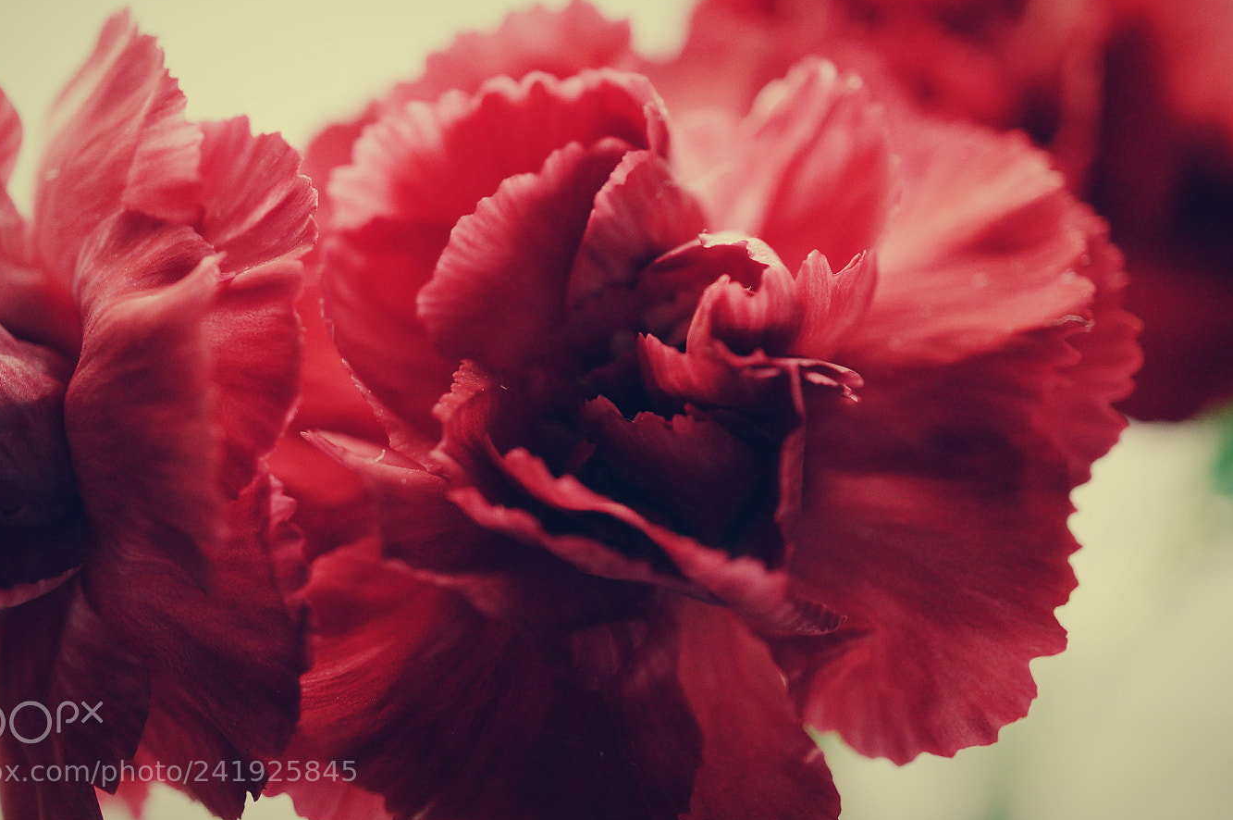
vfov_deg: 25.0
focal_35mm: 54
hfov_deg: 36.9
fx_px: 1848
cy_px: 352
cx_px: 613
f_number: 4
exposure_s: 1/60
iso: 640
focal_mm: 30
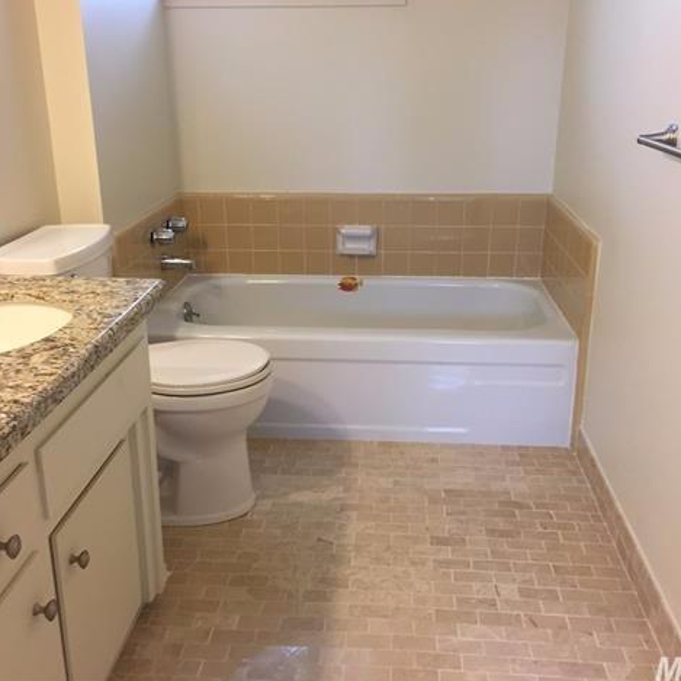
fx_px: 779
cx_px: 335
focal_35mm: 35
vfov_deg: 47.2
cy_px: 337
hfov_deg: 47.2
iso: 80
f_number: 2.2
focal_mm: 4.15
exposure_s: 1/30
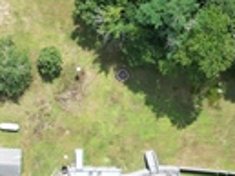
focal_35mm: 93
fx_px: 632
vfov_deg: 15.9
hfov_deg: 20.9
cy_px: 46
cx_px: 56
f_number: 1.7
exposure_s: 1/1250
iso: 100
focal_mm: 6.72
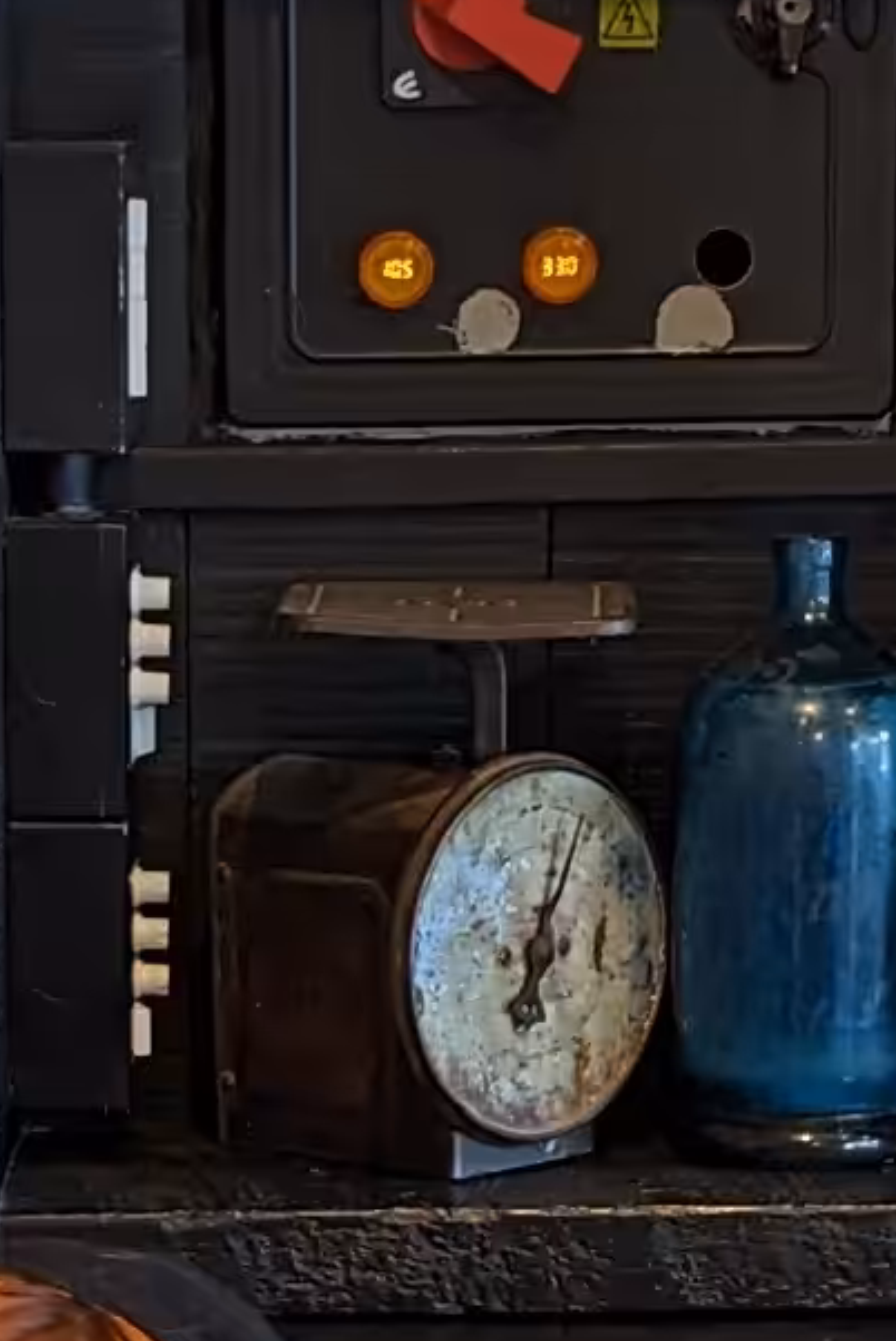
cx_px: 91
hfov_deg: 7.3
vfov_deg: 10.6
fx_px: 7010
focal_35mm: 188
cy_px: 1869
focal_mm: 4.38
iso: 61
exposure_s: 1/49.9
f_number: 1.73
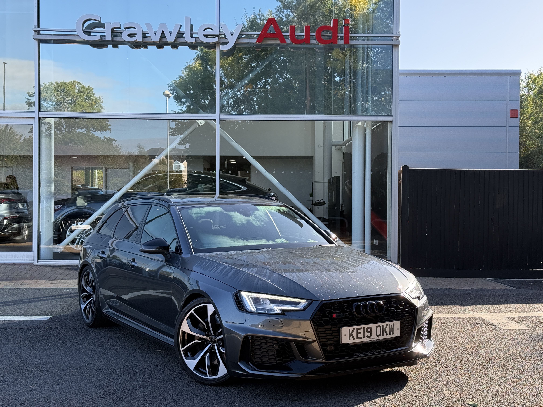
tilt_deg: +0.2
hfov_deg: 39.7
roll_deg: +0.1
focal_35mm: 48
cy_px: 204
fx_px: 753
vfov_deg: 30.3
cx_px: 272
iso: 80
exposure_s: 1/865
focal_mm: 6.76
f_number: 1.78
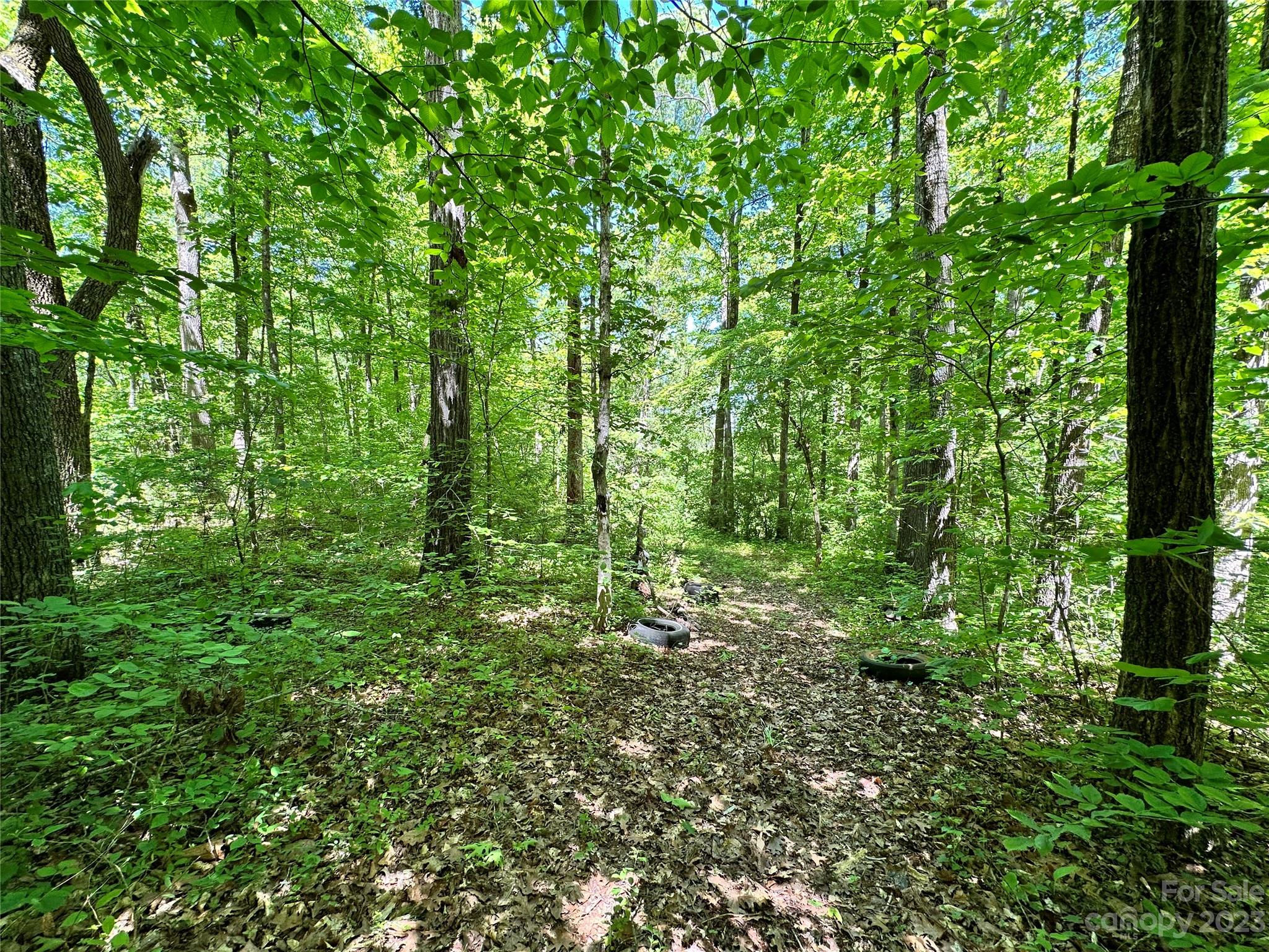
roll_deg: -0.8
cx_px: 634
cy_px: 476
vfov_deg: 85.7
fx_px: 513
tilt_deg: -4.5
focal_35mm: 14
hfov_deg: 102.1
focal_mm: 2.22
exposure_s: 1/99
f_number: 2.2
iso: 40
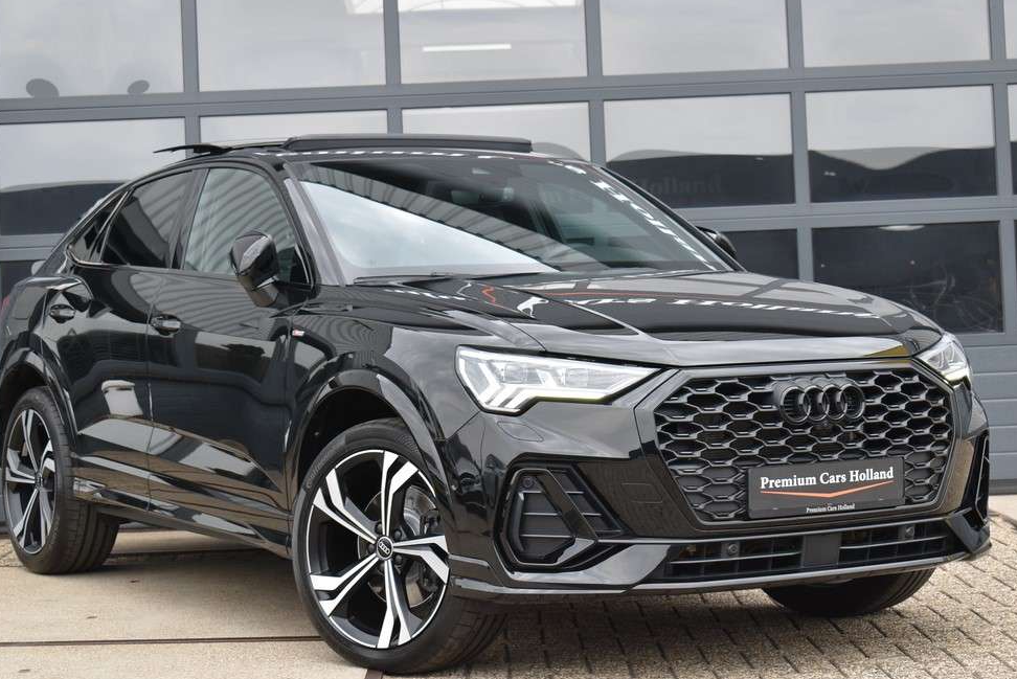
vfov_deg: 17.3
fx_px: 2233
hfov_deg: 25.7
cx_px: 495
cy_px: 333
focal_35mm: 79
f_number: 7.1
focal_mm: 50
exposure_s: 1/200
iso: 400
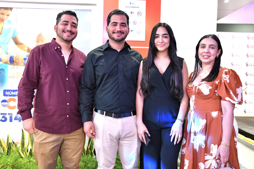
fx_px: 240
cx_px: 127
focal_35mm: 34
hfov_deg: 55.8
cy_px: 84
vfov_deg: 38.9
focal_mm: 34
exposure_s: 1/125
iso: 3200
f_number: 3.2
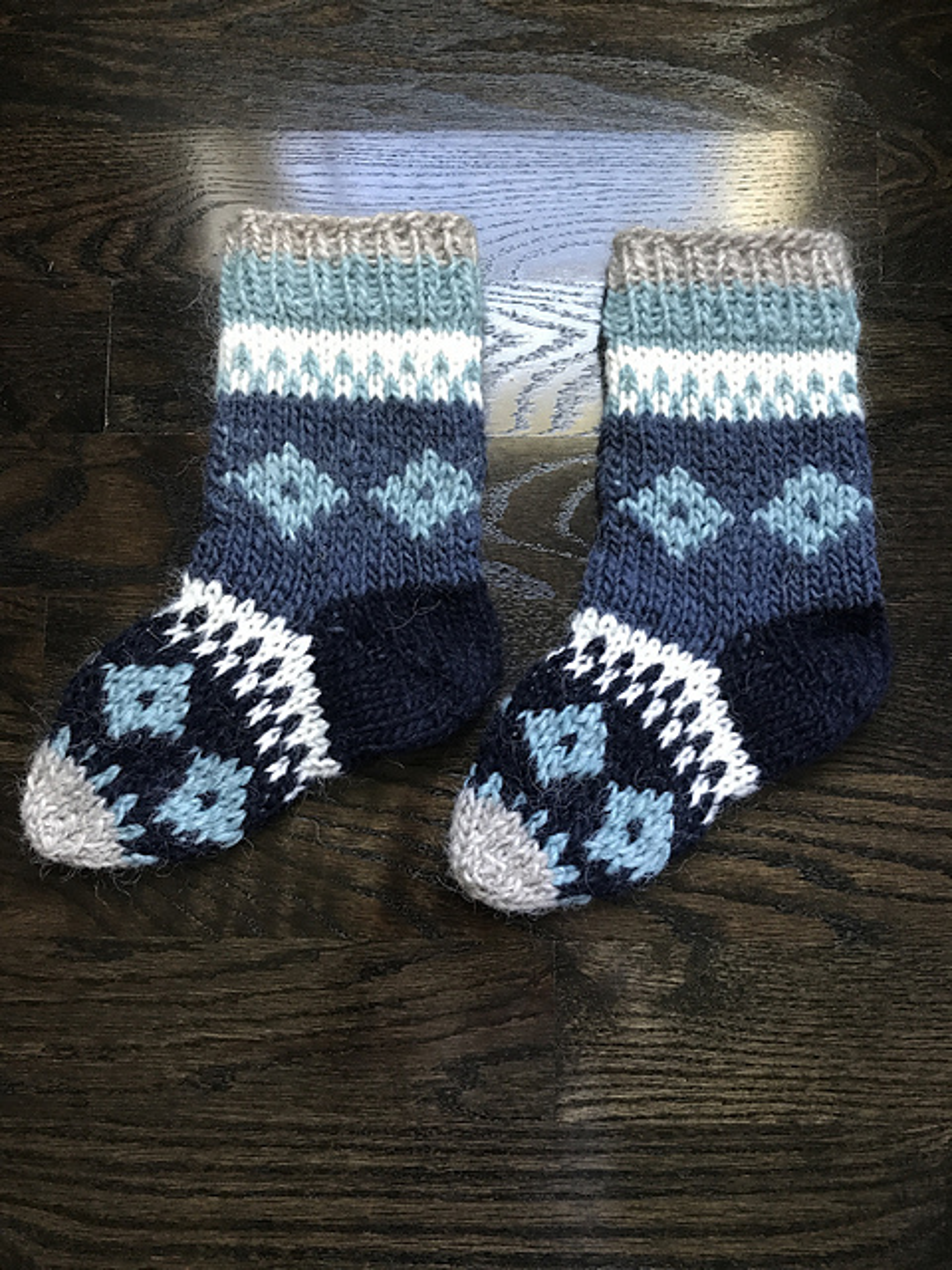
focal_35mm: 28
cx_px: 476
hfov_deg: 49.7
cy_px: 635
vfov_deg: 63.4
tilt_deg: -83.2
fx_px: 1027
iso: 100
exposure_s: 1/15
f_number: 1.8
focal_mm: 3.99
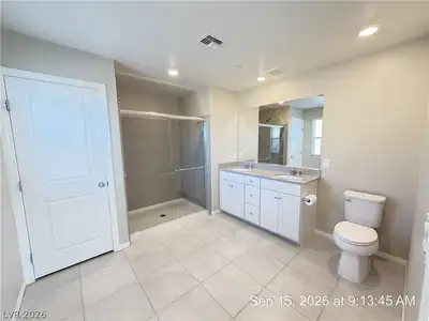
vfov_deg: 85.7
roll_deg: +0.4
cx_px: 214
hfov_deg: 102.1
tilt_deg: -7.4
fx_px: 174
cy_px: 160
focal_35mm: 14
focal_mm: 2.22
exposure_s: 1/60
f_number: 2.2
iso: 250
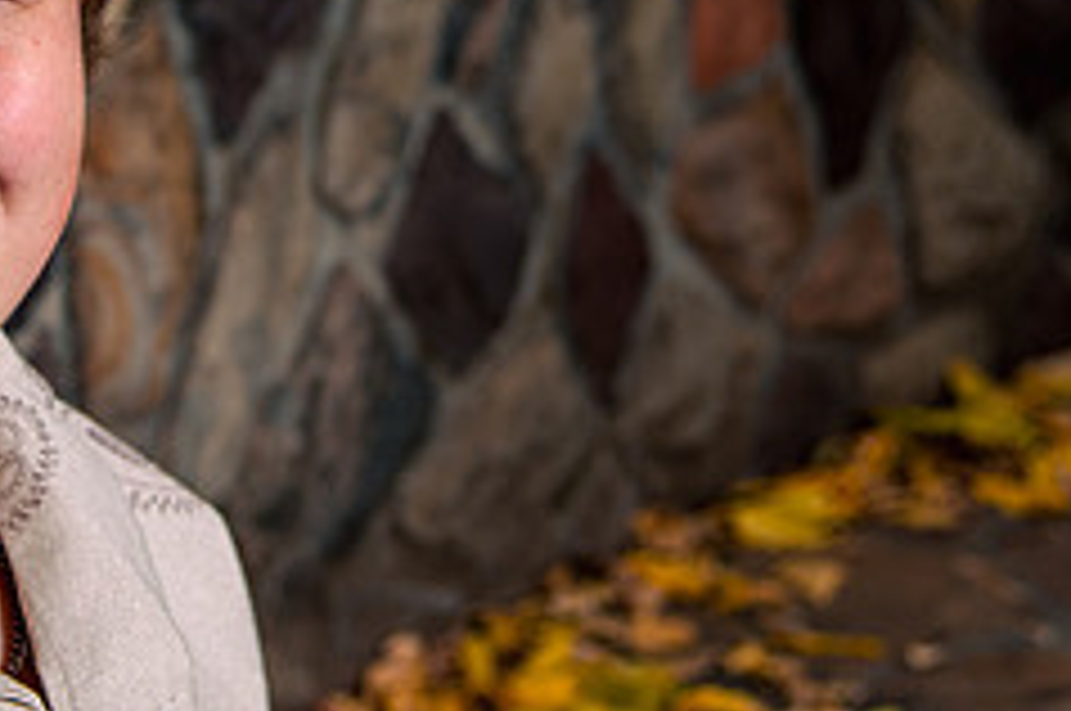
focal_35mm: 133
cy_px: 65
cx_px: 193
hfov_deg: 15.3
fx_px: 3951
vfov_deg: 10.2
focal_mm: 46
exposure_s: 1/160
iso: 640
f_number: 4
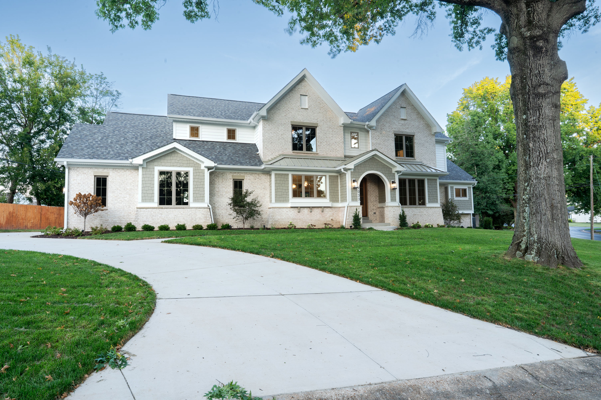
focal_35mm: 21
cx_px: 300
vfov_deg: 59.5
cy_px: 200
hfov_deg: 81.2
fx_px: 351
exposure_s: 1/5
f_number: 18
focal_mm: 21
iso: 100
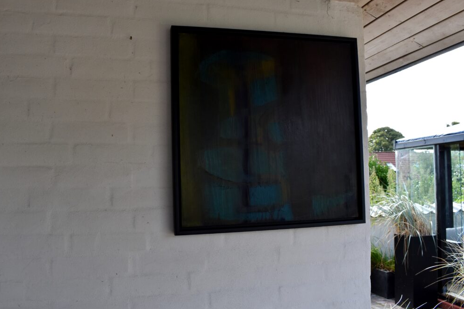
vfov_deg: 42.3
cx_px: 227
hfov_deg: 60.3
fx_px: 400
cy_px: 155
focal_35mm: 31
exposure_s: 1/250
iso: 400
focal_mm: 20
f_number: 8
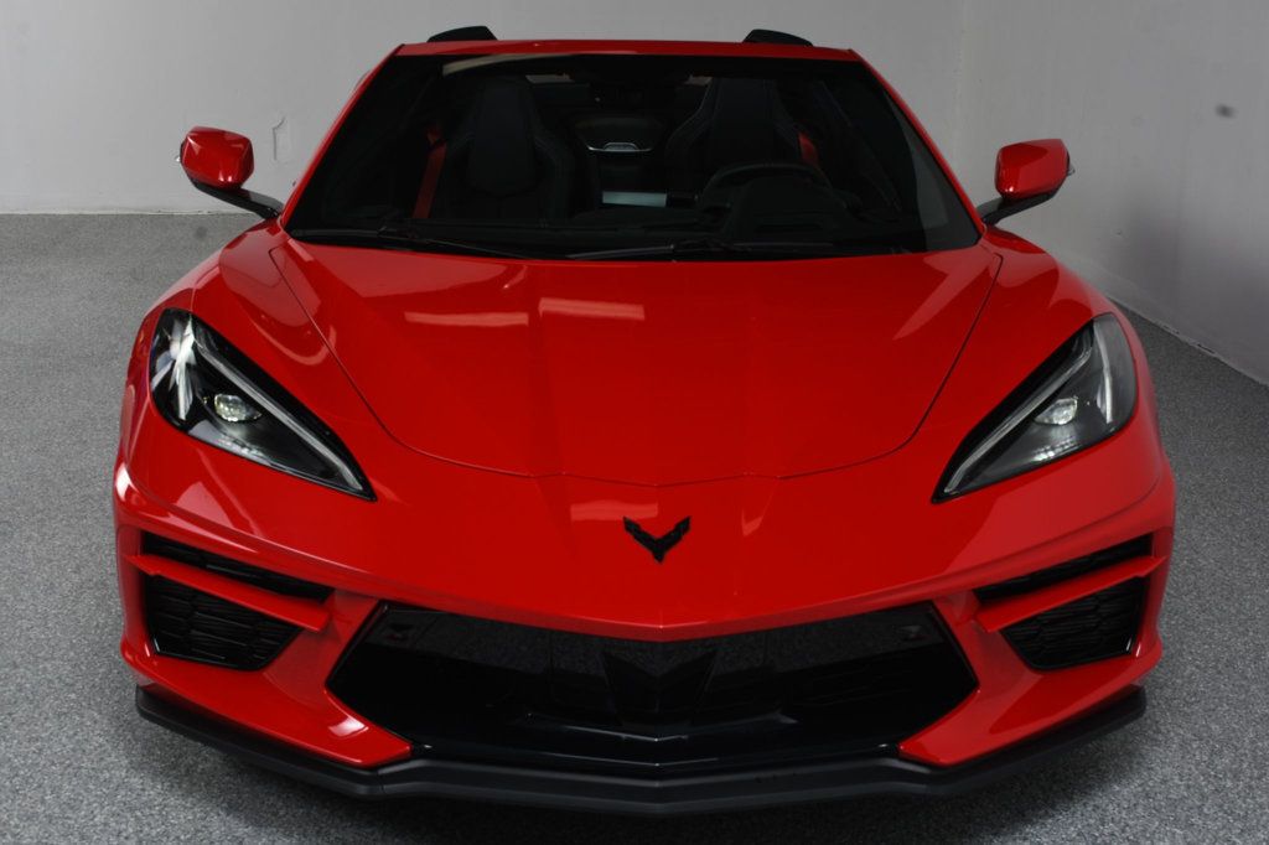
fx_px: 1691
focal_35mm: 48
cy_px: 422
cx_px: 634
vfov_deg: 28.1
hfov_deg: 41.1
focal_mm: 32
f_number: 13
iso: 100
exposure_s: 1/160
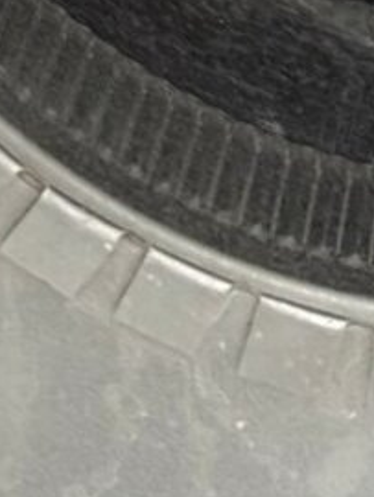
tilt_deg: +70.3
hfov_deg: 8.0
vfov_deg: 10.5
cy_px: -247
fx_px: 2618
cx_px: 571
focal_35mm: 182
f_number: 1.78
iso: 1000
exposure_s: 1/18
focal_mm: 6.76
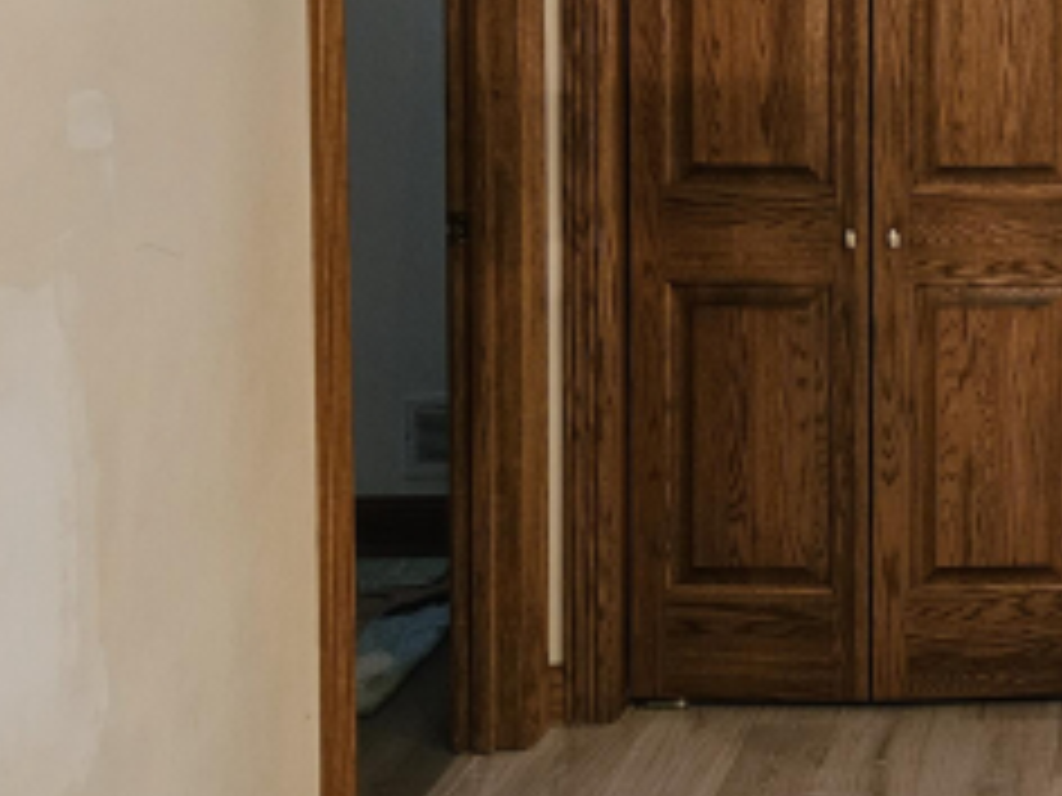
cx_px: 1267
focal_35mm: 65
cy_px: 45
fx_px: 1994
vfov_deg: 21.9
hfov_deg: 26.6
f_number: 1.8
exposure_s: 1/60
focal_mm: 5.4
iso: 640
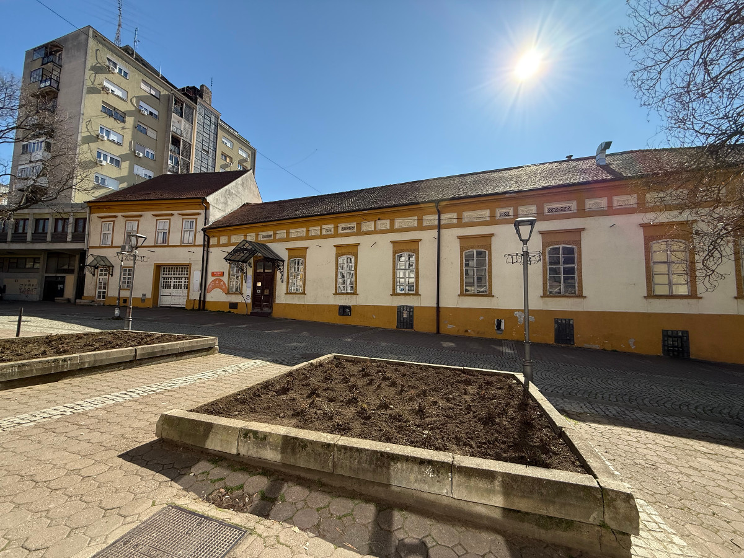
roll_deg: -1.2
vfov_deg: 85.7
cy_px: 279
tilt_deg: +4.8
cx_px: 372
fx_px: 301
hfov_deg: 102.1
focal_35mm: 14
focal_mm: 2.22
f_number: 2.2
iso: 64
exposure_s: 1/1848
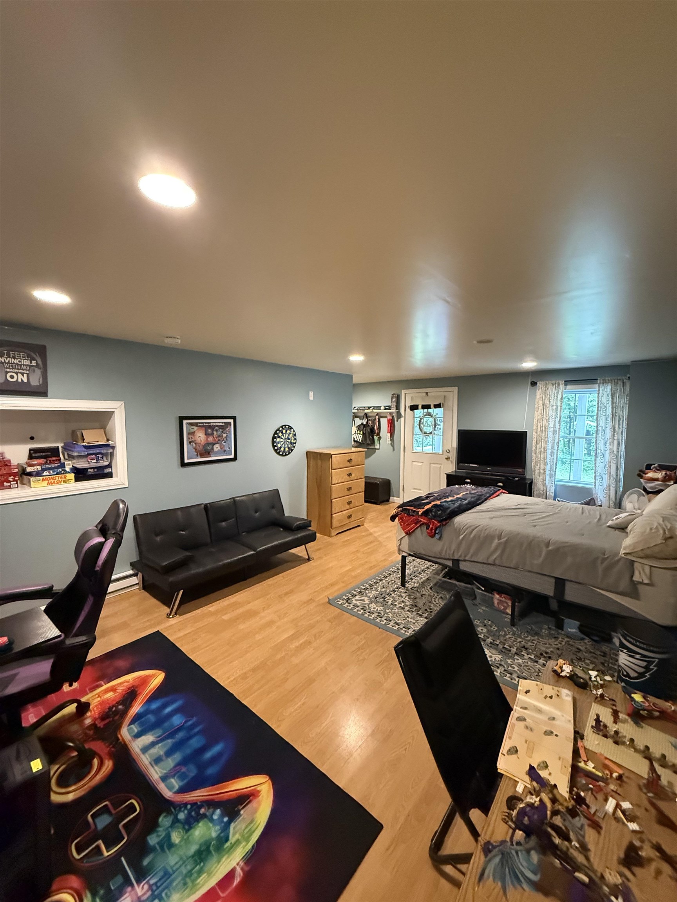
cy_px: 451
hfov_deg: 85.7
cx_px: 338
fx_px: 365
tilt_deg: -6.0
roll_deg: -0.7
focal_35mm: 14
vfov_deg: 102.1
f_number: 2.2
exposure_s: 1/60
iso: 1000
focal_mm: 2.22
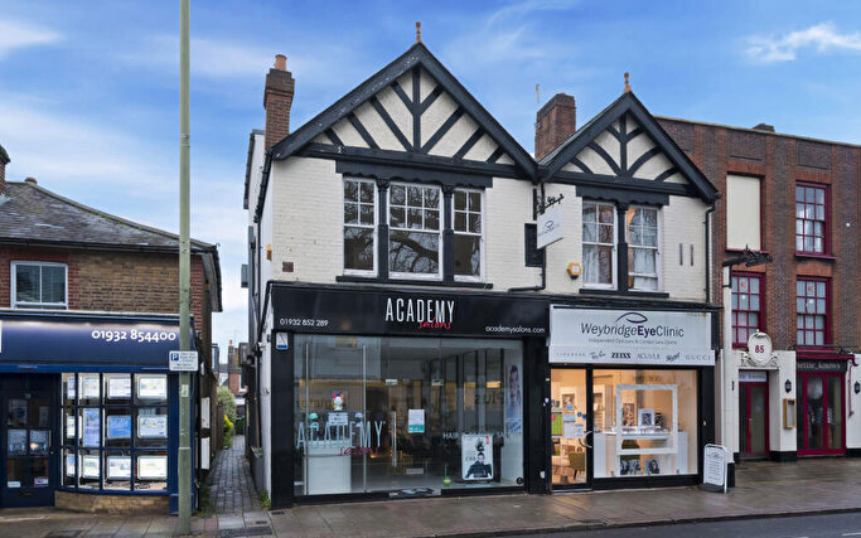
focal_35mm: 24
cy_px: 266
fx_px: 563
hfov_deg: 74.8
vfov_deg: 51.1
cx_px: 440
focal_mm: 23
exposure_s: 1/100
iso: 3200
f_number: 9
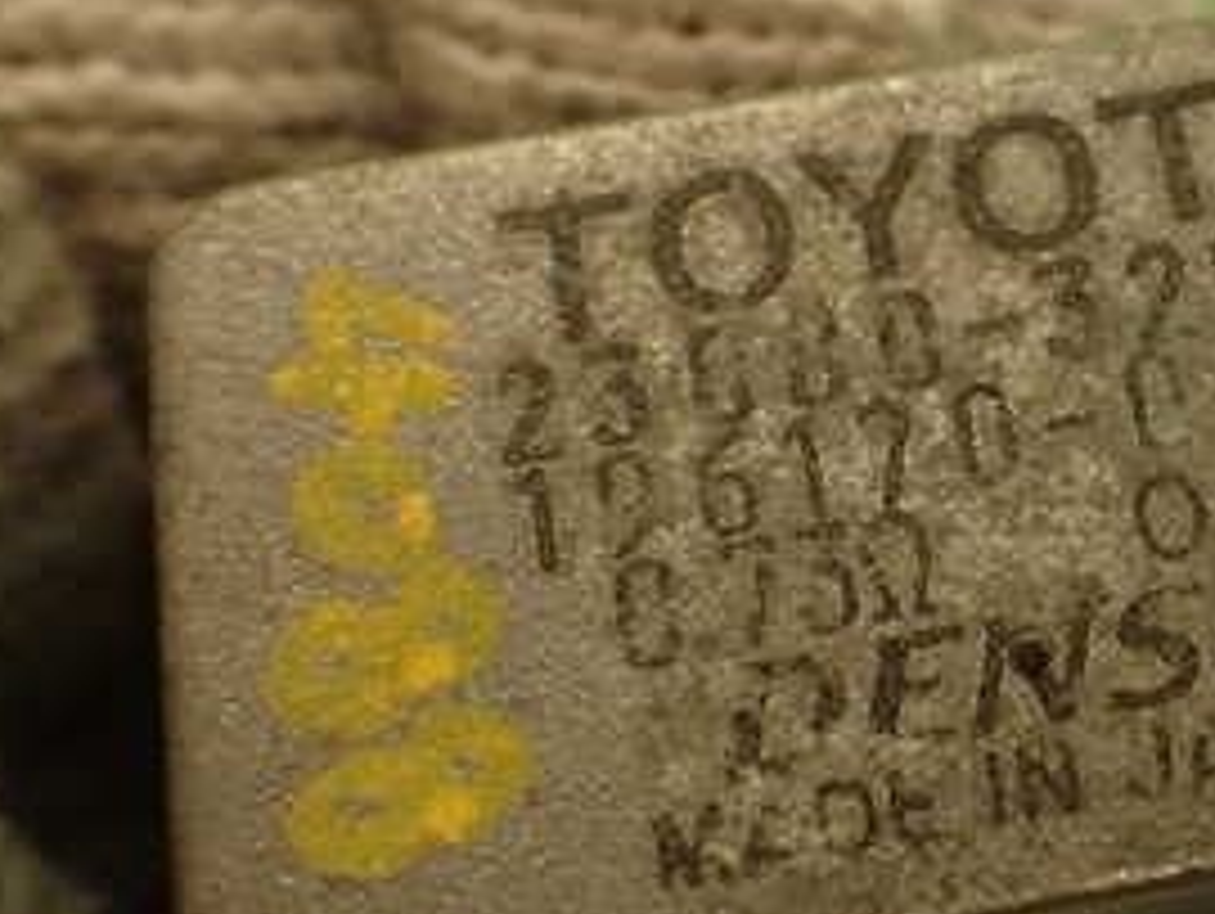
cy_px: 486
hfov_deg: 26.7
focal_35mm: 71
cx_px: 1030
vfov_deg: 20.8
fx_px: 2494
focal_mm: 5.79
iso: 200
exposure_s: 1/60
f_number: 2.4
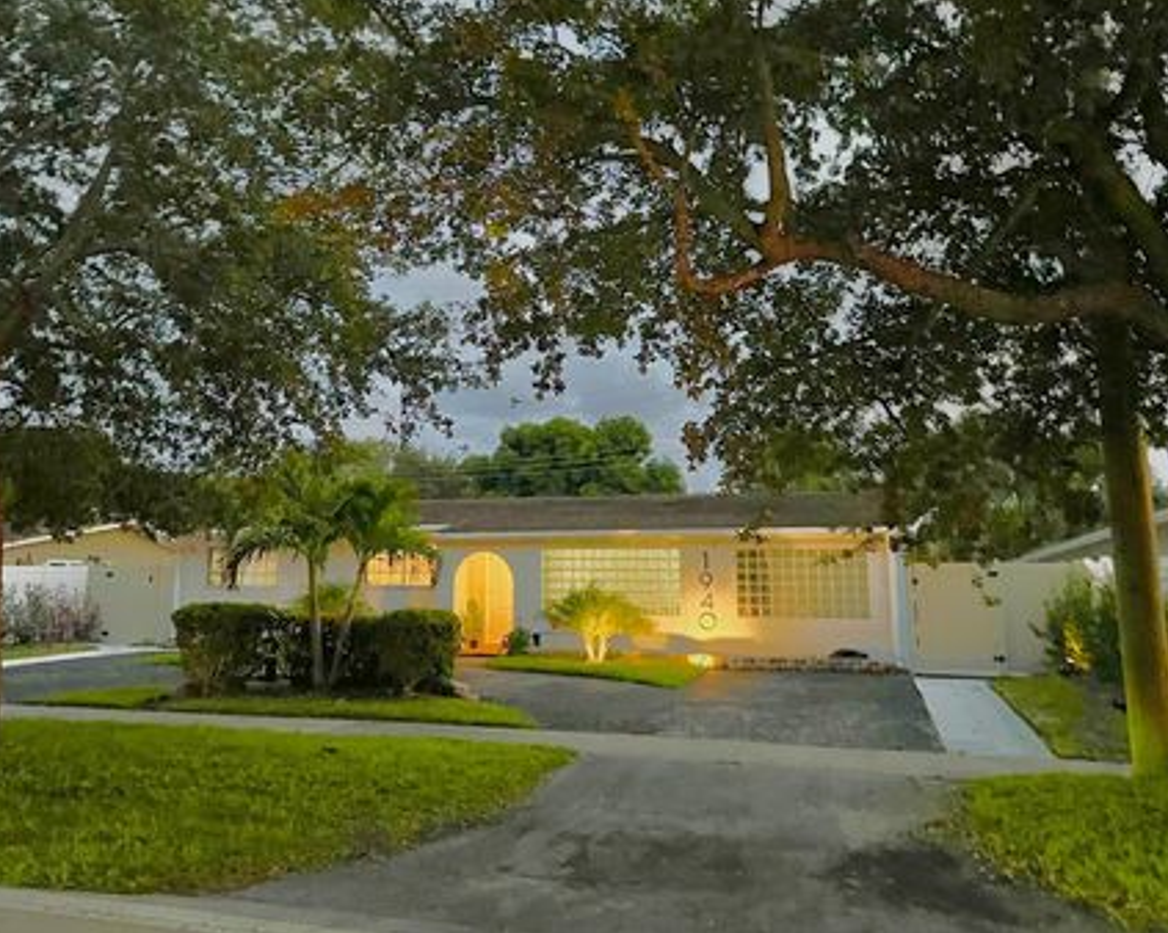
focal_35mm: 30
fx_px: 1037
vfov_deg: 48.4
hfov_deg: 58.5
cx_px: 491
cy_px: 421
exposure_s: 1/30
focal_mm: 5.7
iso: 1000
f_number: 1.5
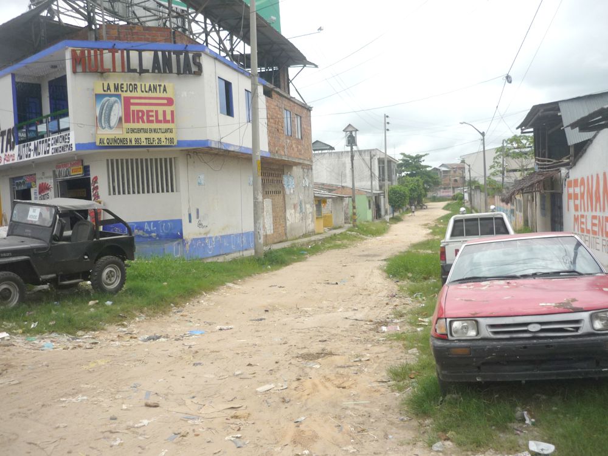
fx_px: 580
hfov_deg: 55.4
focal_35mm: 33
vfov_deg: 42.9
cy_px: 228
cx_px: 304
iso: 100
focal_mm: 5.5
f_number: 8
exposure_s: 1/250
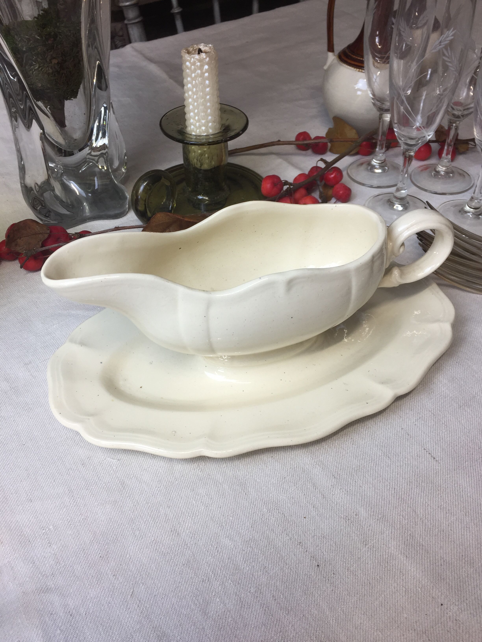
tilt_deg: -42.0
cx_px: 241
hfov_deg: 48.2
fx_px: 538
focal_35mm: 29
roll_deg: +0.9
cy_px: 321
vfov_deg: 61.7
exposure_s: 1/50
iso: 32
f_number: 2.2
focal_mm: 4.15
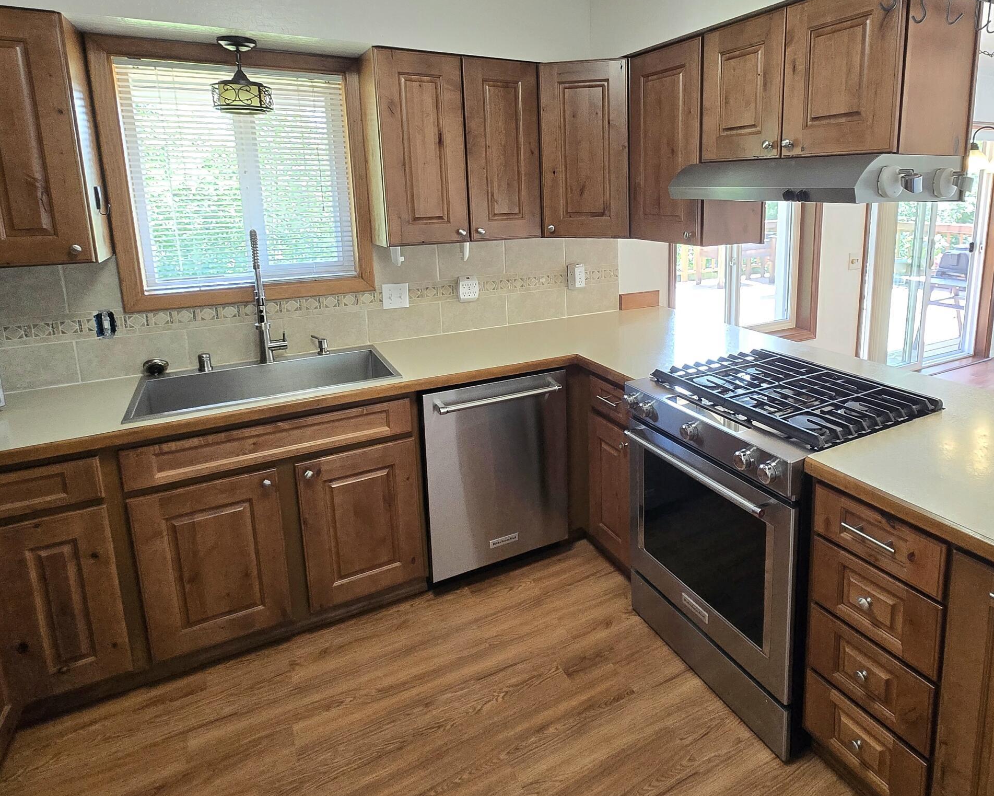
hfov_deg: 79.8
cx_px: 574
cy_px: 292
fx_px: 588
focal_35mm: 20
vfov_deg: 66.9
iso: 250
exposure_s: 1/60.2
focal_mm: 1.7
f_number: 2.2
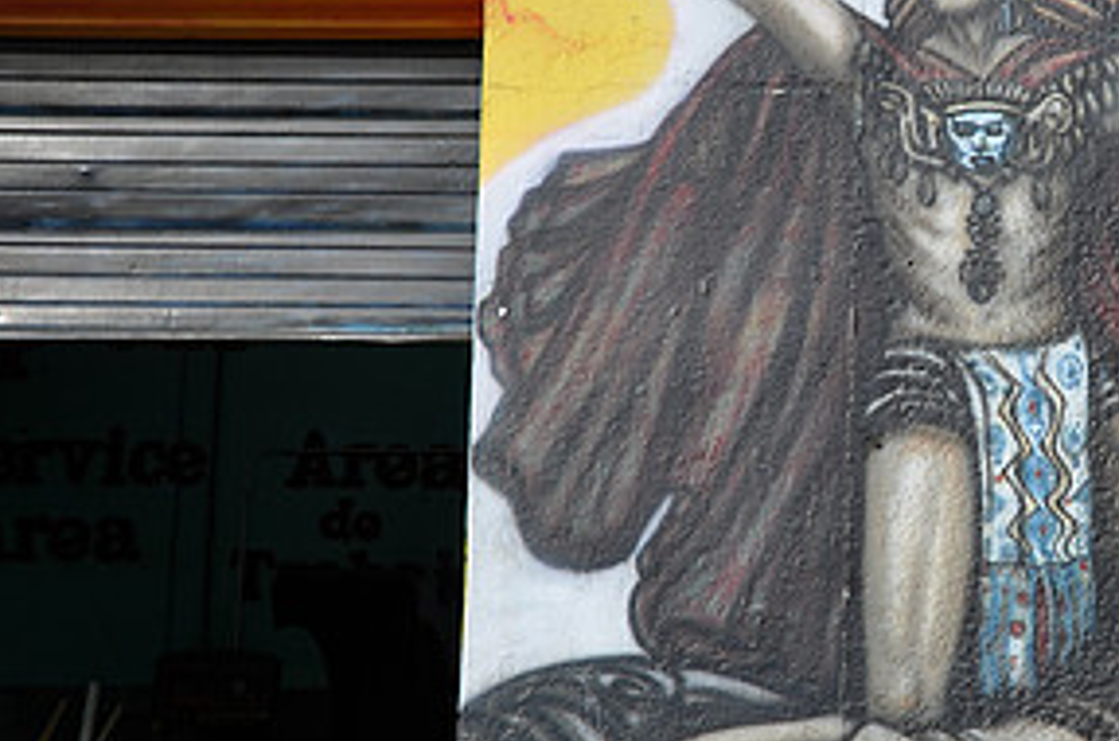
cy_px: 384
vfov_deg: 16.0
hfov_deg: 23.3
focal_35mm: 85
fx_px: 2636
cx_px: 1033
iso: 220
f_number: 5.6
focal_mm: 28
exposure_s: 1/125
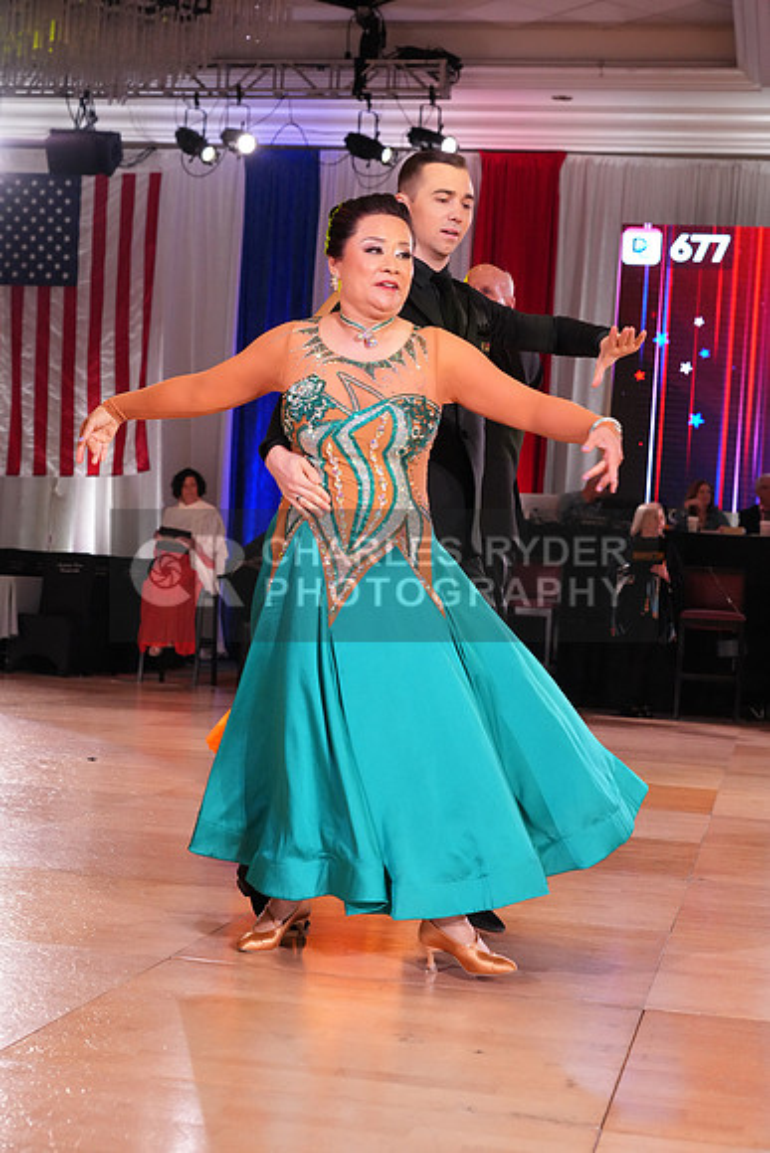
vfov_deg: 33.4
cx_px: 385
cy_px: 576
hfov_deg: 22.6
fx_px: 1924
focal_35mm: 60
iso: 5000
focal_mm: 60
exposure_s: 1/400
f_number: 5.6
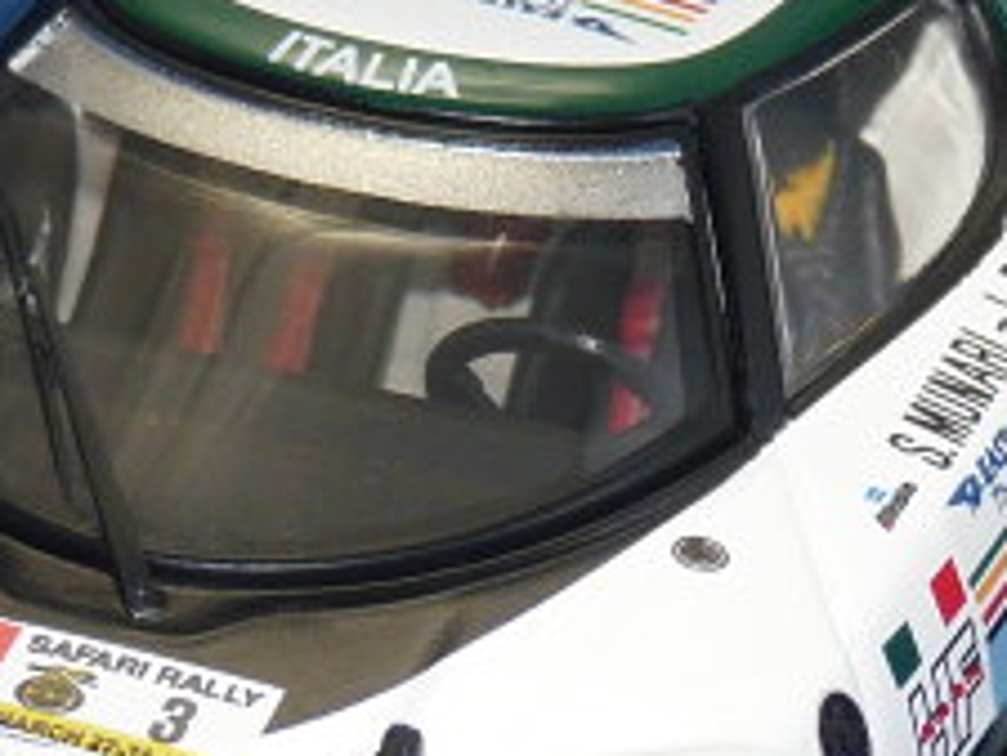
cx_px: 251
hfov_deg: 4.7
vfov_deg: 3.5
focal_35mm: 421
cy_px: 461
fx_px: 12254
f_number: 3.4
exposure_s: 1/40
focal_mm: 14.9
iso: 100
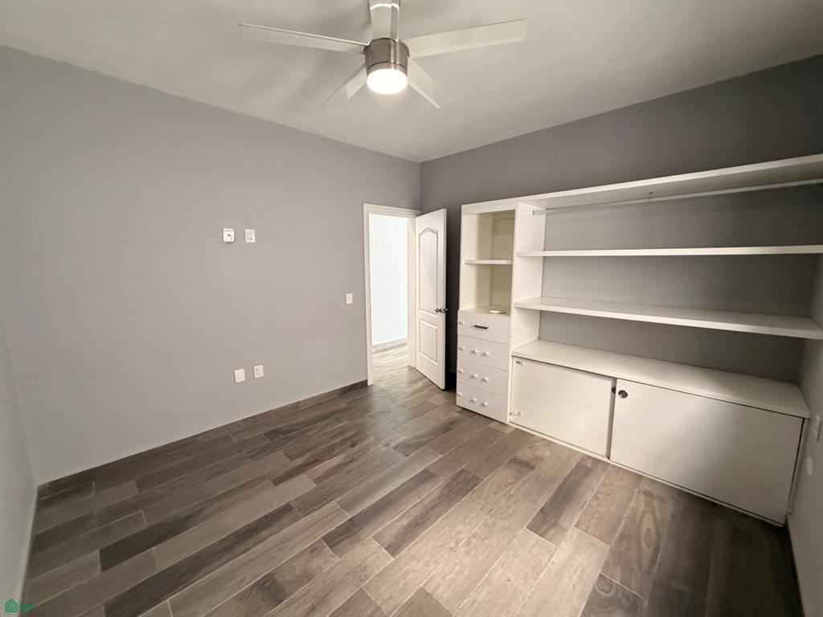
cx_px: 412
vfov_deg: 85.7
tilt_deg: -8.9
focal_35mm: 14
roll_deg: -0.1
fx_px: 333
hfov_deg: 102.1
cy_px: 308
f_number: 2.2
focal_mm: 2.22
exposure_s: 1/60
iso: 320
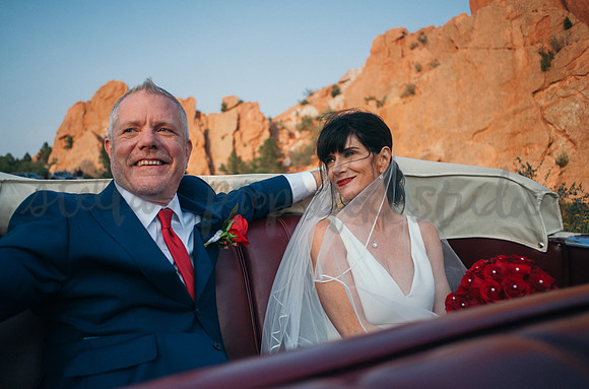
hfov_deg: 62.6
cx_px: 278
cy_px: 181
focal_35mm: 30
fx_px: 484
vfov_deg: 43.7
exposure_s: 1/8000
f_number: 2.8
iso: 1000
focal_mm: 28
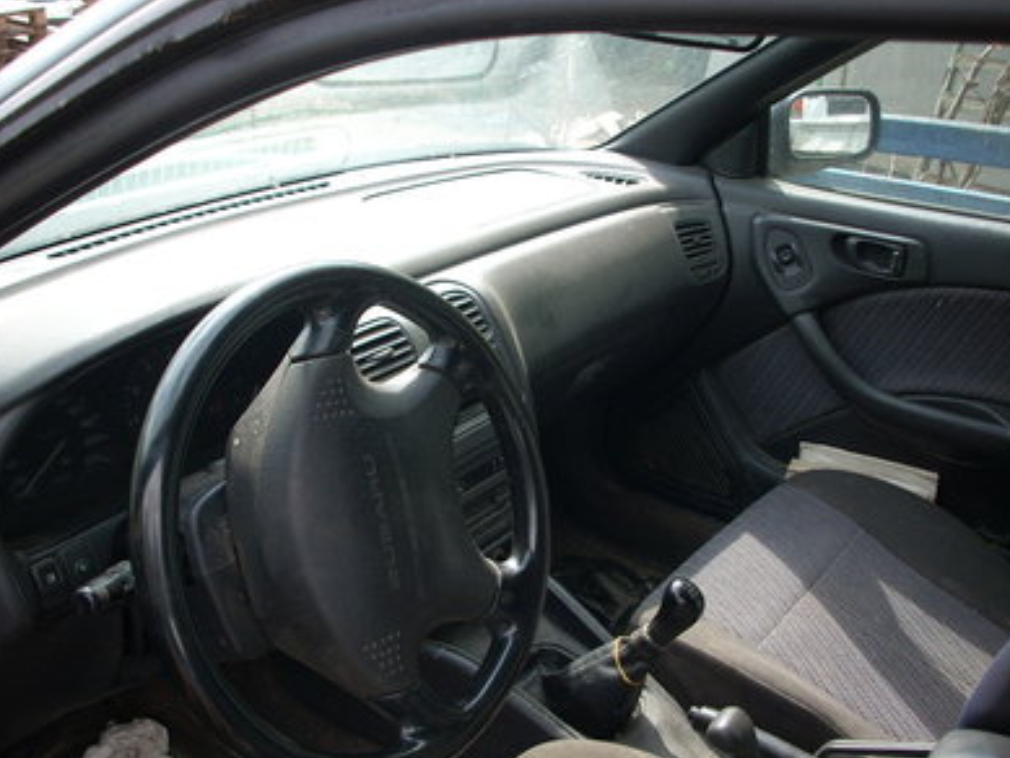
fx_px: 1109
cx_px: 504
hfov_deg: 49.0
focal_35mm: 38
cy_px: 384
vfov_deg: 37.7
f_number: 2.8
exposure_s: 1/155
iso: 64
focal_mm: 6.2
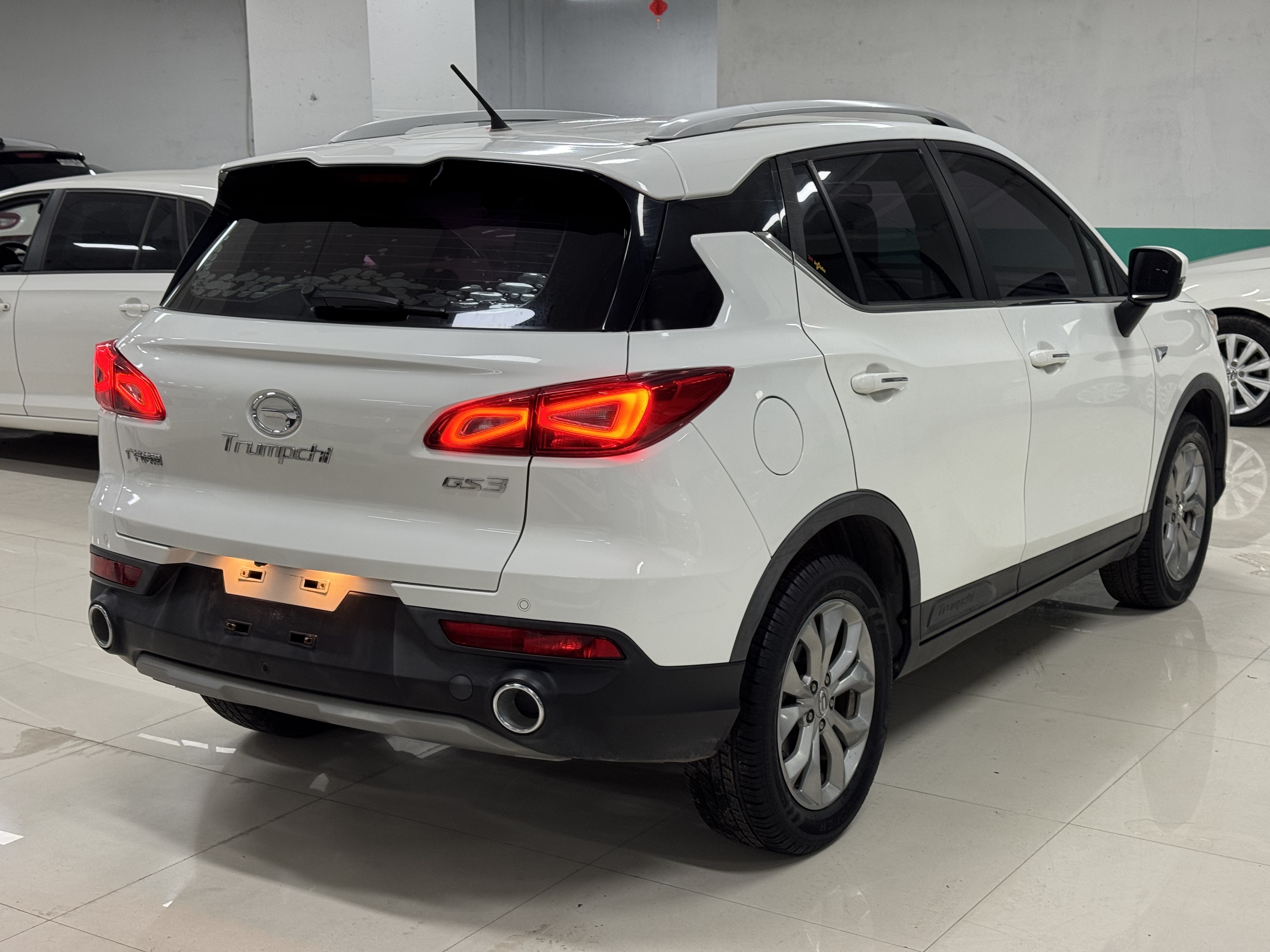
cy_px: 476
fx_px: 1761
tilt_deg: -10.6
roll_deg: +0.6
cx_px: 635
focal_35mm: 48
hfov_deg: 39.7
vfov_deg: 30.3
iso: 80
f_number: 1.78
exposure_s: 1/50
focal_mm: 6.76
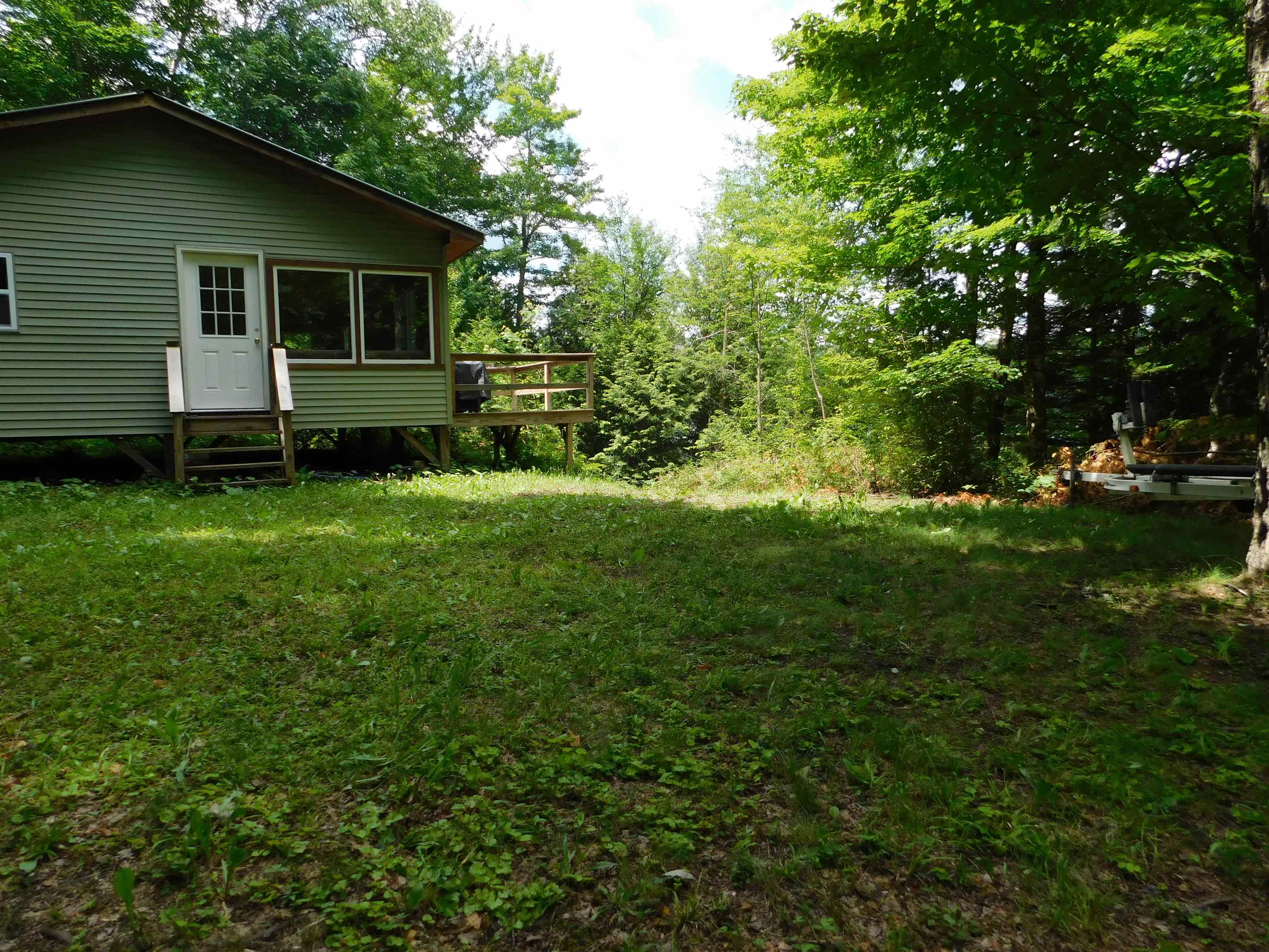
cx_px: 634
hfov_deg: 73.9
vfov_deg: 58.9
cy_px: 476
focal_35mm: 23
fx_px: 843
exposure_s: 1/640
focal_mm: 4
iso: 125
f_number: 3
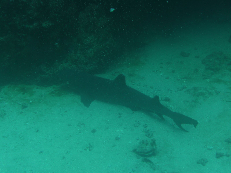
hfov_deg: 31.2
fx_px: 414
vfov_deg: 23.7
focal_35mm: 62
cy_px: 86
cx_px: 116
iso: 100
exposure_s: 1/160
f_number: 4.5
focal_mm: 10.5
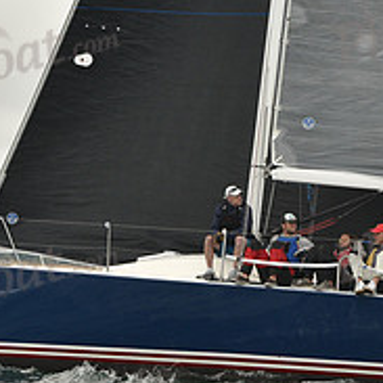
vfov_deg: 9.3
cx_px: 228
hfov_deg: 9.3
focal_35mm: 189
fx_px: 2366
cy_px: 150
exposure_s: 1/800
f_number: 5.6
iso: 320
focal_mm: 70
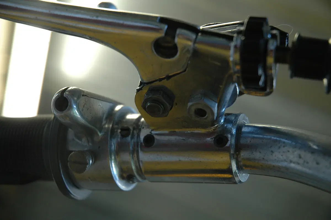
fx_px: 965
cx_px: 166
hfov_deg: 19.5
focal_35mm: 105
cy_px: 110
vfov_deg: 13.0
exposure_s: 1/60
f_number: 4.5
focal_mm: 70
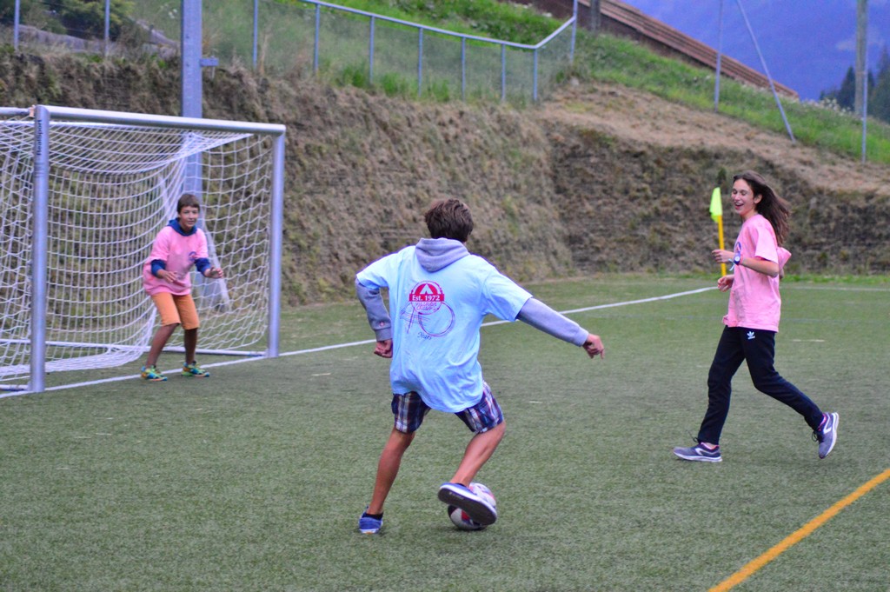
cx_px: 445
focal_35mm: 105
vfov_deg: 13.0
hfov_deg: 19.5
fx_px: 2594
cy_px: 296
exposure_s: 1/320
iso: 3200
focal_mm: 70
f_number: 4
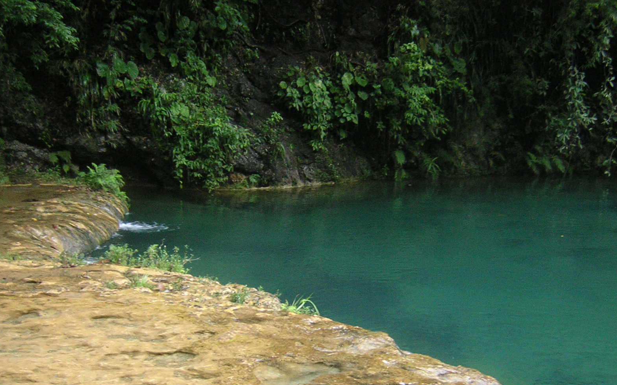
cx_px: 312
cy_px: 223
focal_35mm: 39
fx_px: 656
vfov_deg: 32.7
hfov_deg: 50.4
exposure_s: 1/24.5
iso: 400
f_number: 2.6
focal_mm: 4.7
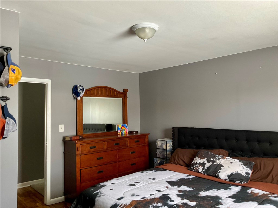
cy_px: 104
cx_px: 139
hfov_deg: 61.7
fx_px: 233
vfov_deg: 48.2
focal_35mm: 29
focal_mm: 3
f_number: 1.8
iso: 100
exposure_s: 1/60
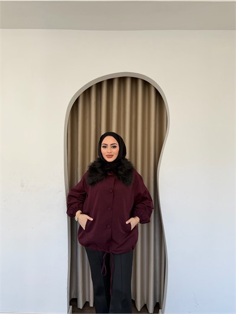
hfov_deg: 56.8
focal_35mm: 24
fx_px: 218
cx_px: 118
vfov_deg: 71.6
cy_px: 157
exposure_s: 1/121
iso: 64
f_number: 1.78
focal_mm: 6.76
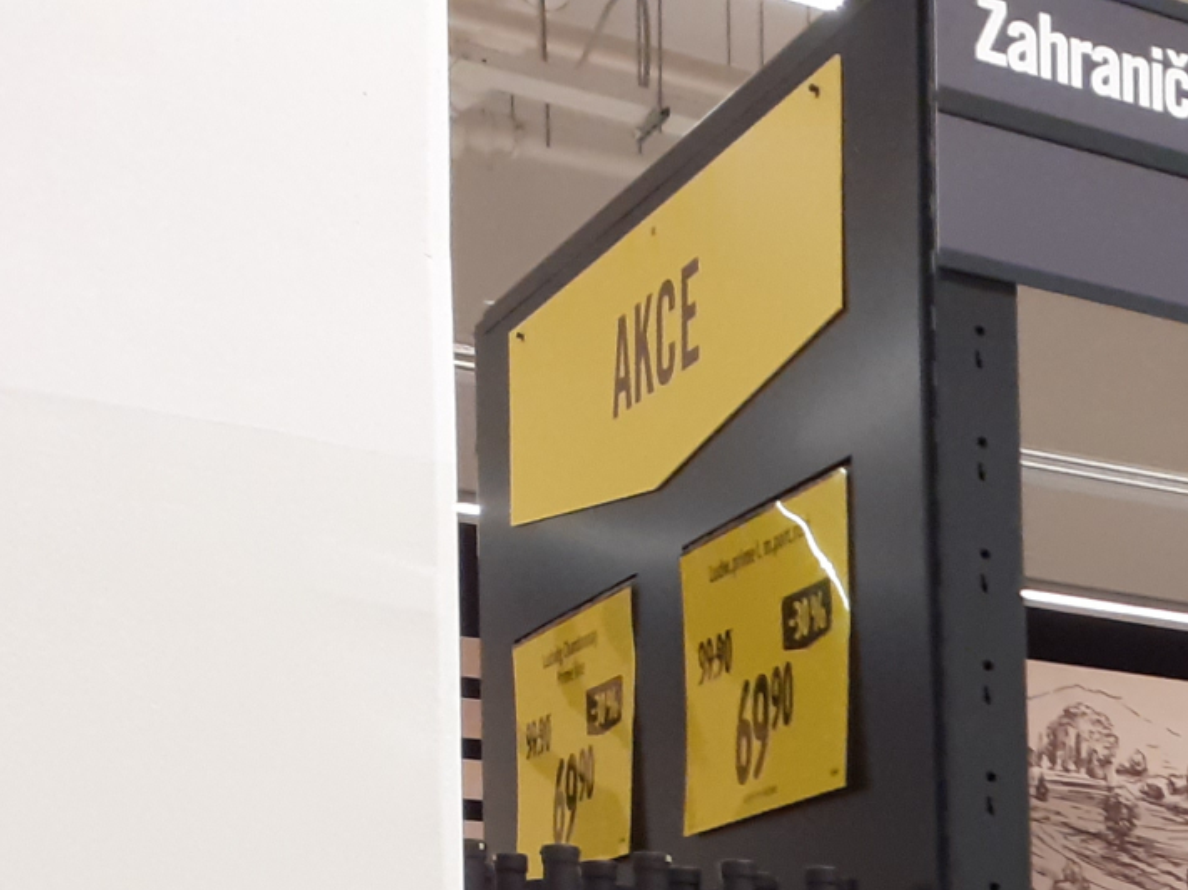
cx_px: 1534
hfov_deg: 22.9
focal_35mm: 76
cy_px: 1249
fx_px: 2608
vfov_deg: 17.8
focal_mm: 3.6
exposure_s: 1/50
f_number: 1.9
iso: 125
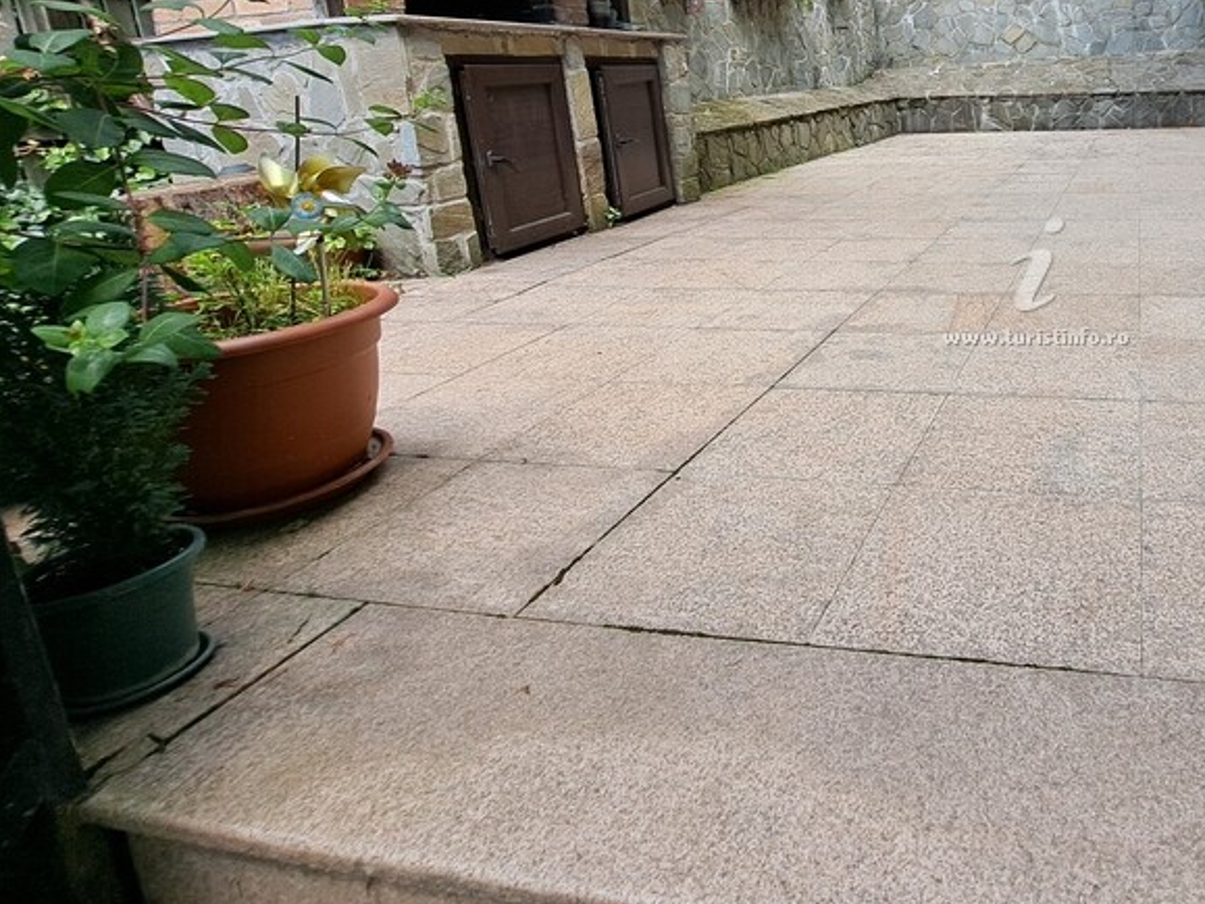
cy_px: 240
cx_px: 997
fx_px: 800
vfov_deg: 56.3
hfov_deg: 65.8
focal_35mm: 23
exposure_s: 1/518
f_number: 2.2
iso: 50
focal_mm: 1.74
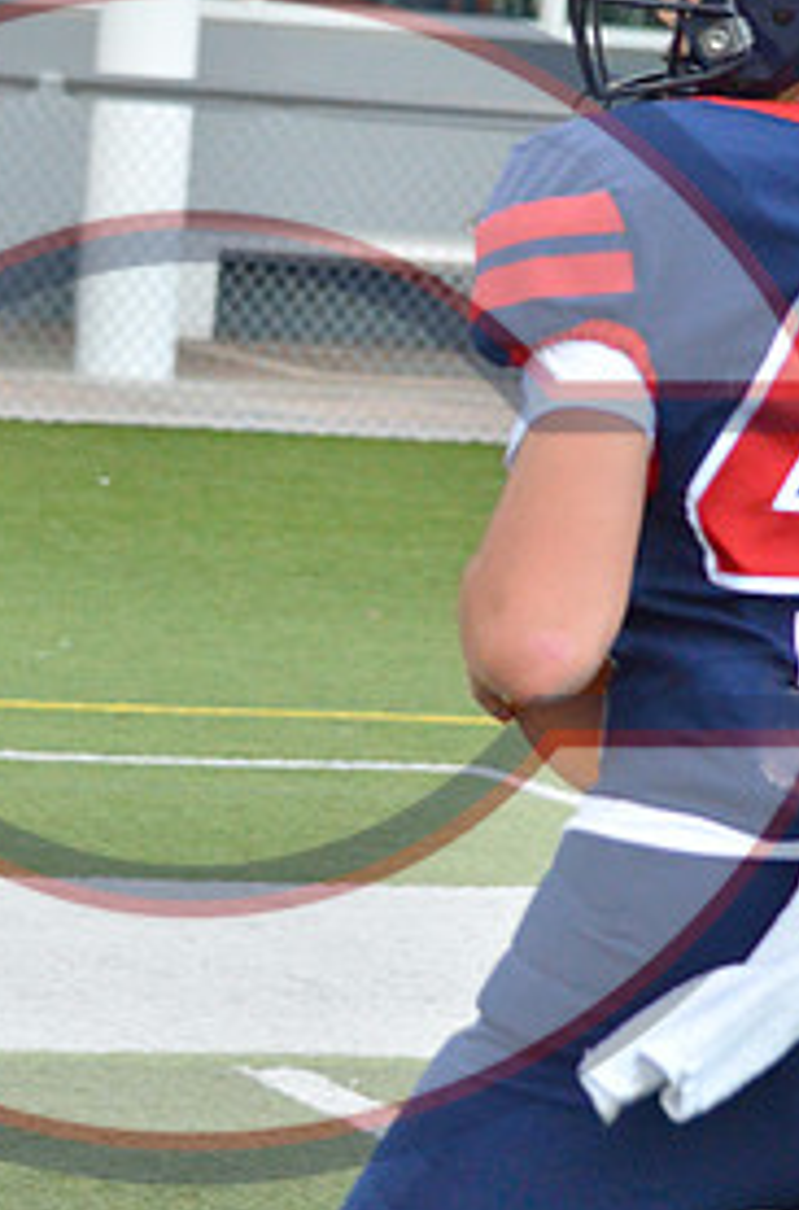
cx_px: 179
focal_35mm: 173
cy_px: 564
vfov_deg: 11.9
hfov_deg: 7.9
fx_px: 5797
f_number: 4.5
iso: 4000
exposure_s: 1/500
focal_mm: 55
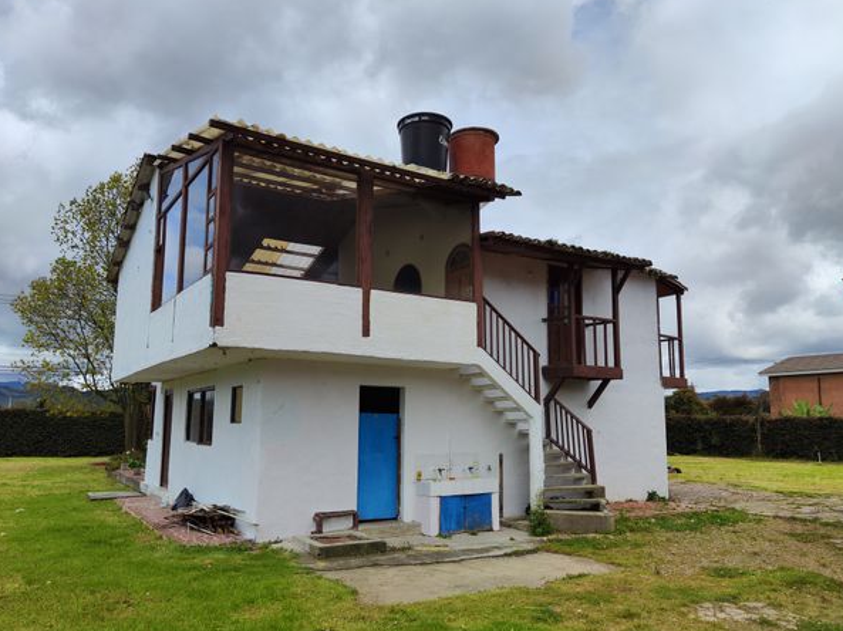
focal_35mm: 27
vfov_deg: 51.3
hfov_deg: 65.3
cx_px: 397
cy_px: 340
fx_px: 657
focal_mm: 5.59
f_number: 1.88
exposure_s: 1/4306
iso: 50
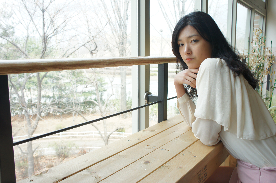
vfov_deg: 41.6
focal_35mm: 32
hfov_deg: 59.5
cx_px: 138
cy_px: 92
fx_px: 241
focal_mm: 21
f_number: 5.6
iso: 200
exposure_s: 1/80
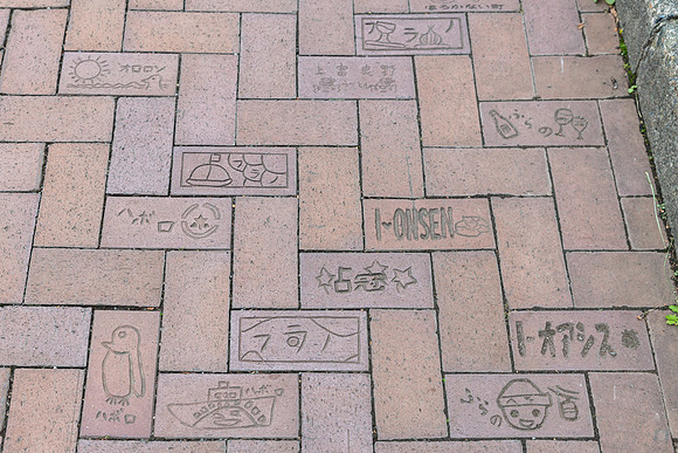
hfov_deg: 35.7
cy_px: 263
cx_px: 284
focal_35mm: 56
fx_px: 1052
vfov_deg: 24.3
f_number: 4.5
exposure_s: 1/100
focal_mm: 48
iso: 64
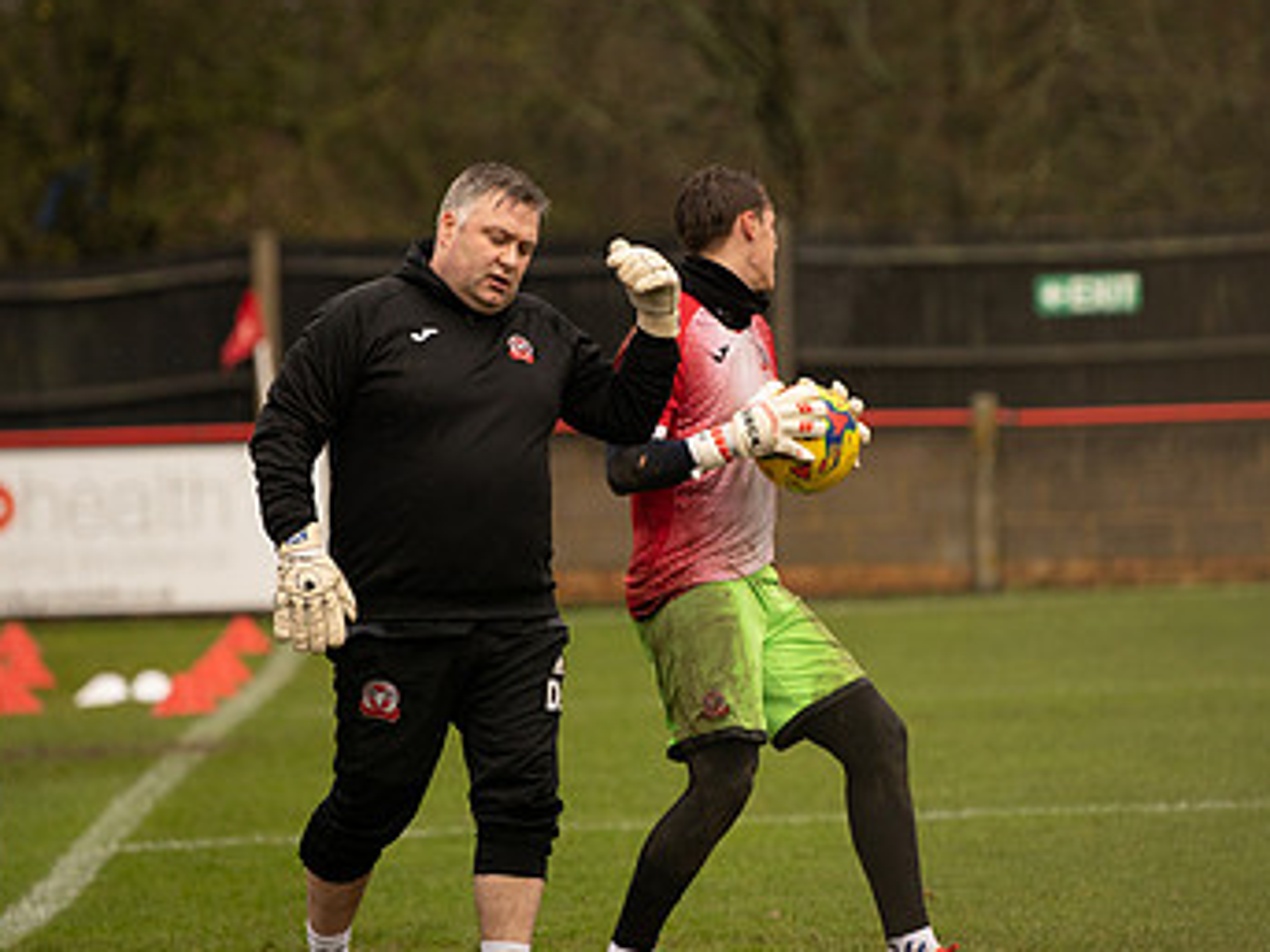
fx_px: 10746
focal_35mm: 293
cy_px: 398
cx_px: 737
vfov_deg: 5.1
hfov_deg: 6.8
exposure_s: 1/800
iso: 1000
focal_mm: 180
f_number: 3.2
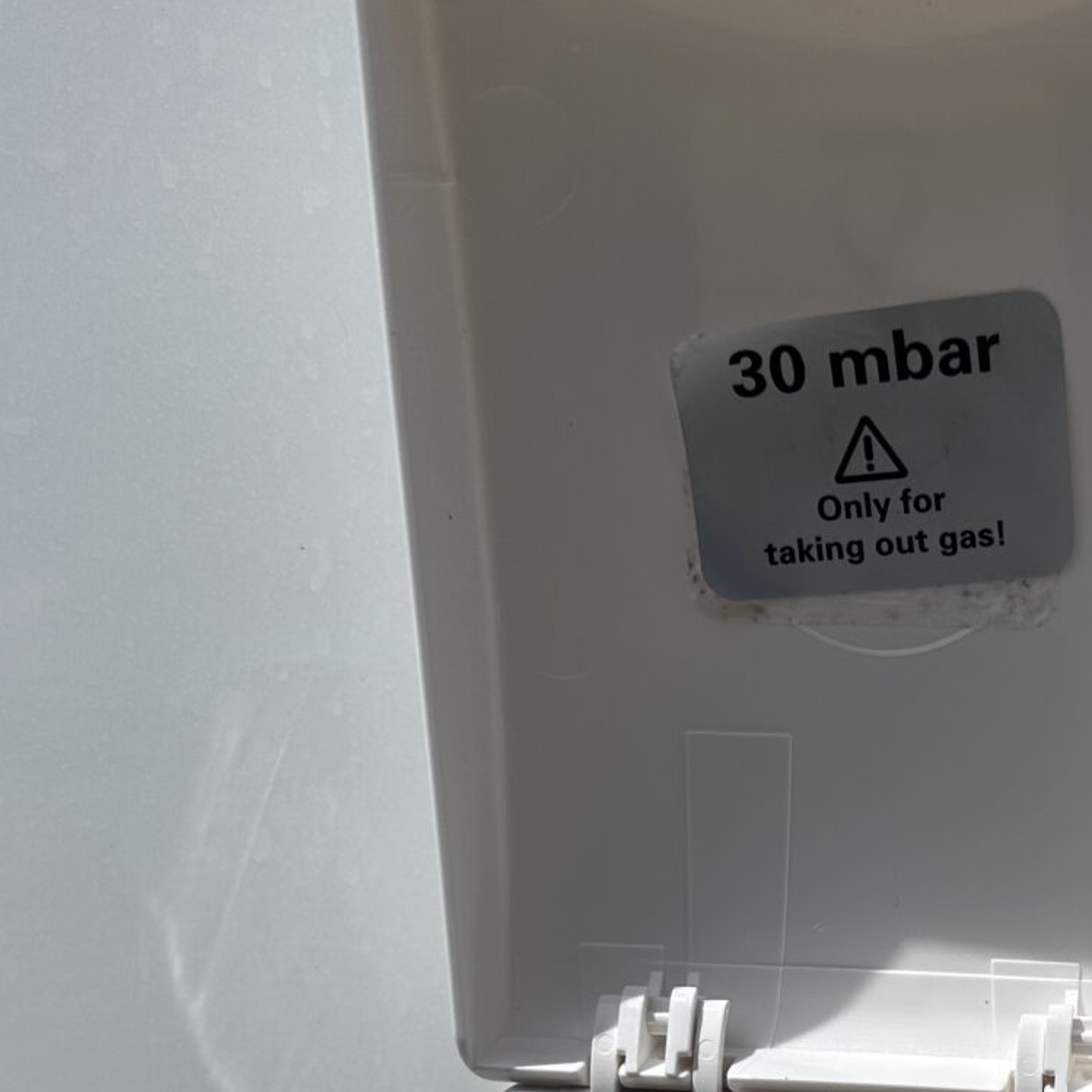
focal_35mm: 58
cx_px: 904
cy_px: 1010
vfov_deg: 28.3
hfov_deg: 28.8
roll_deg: -0.4
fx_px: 2070
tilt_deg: -10.1
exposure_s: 1/10753
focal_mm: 6.86
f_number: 1.78
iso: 80
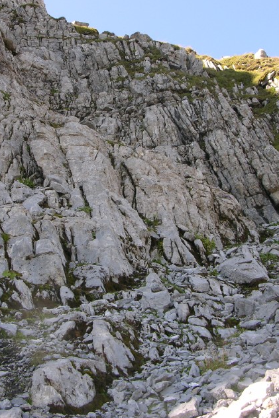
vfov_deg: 33.8
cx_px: 86
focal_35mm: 59
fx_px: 686
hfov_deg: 22.9
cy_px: 167
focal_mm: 8.9
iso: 50
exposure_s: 1/98.1
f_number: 4.5
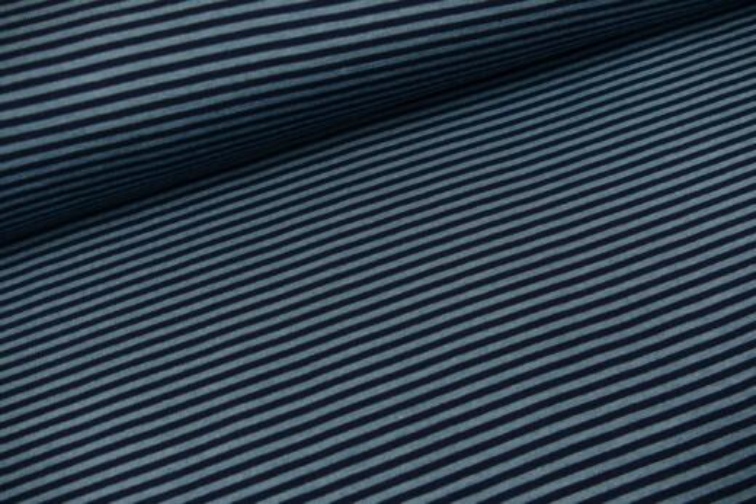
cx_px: 378
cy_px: 252
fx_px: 525
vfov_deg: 51.3
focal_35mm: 25
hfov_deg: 71.5
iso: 160
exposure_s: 1/60
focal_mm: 9.12
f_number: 2.8
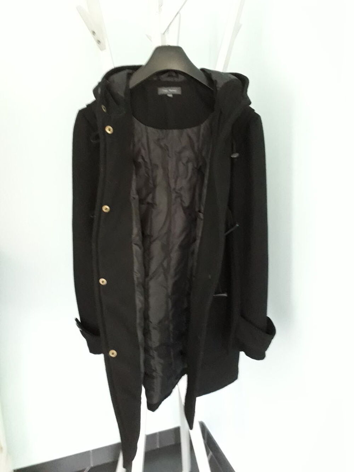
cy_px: 236
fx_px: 368
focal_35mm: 27
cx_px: 177
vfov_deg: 65.3
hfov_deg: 51.4
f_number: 1.9
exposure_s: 1/17
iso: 800
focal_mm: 3.6
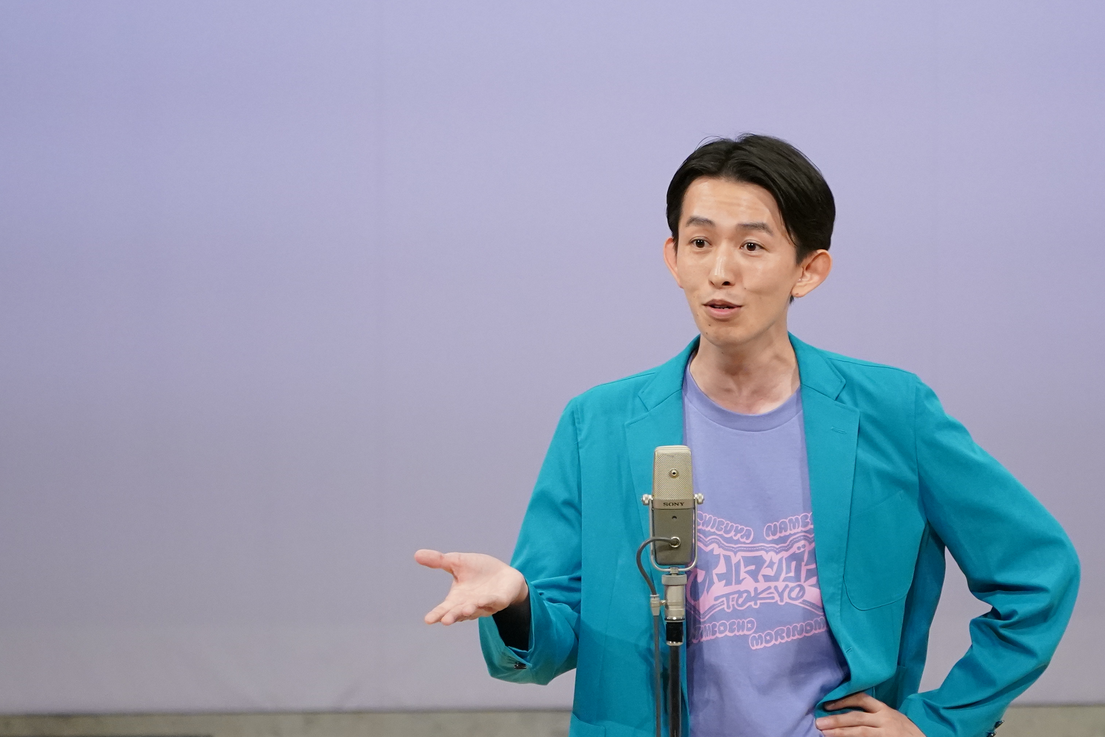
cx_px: 666
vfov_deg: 1.8
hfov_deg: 2.7
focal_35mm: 778
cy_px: 461
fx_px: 23881
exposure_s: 1/250
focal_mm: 400
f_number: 5.6
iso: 5000
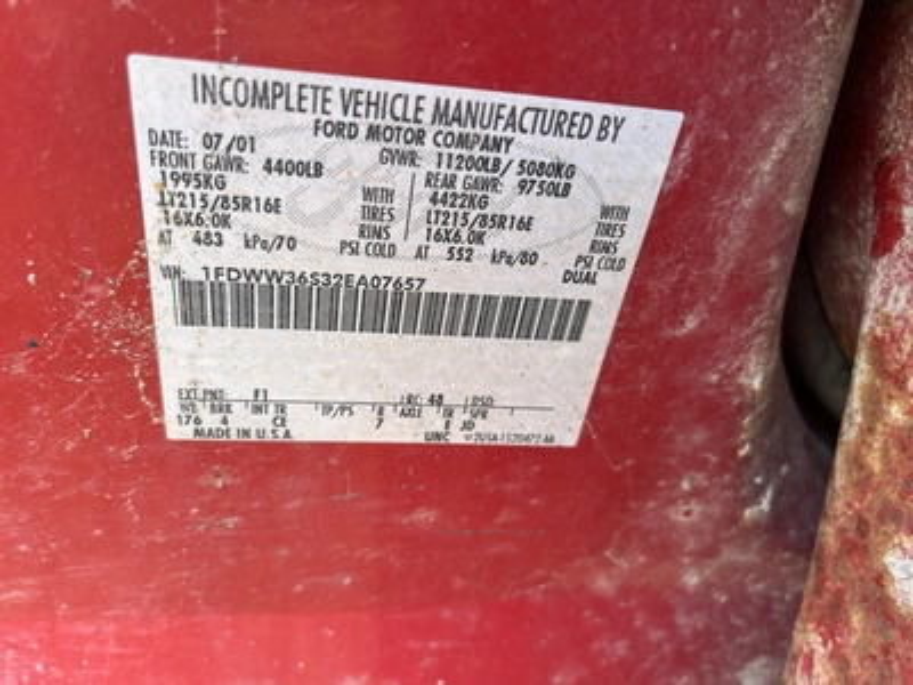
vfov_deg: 53.1
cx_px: 456
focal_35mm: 26
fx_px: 686
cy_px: 342
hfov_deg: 67.3
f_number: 1.6
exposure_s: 1/121
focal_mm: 5.1
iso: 100
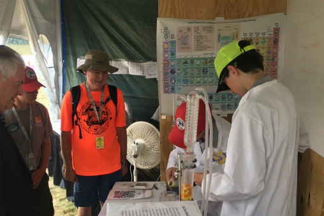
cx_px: 132
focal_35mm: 38
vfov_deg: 34.8
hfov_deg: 50.4
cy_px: 140
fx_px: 342
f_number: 2.2
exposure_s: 1/120
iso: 32
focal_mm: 4.15
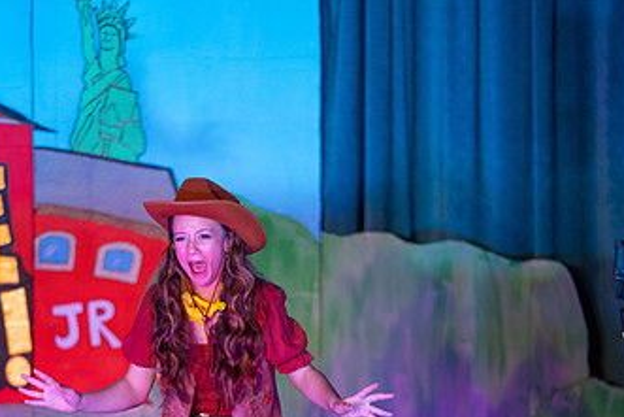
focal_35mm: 350
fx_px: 6069
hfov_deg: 5.9
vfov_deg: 3.9
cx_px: 194
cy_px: 286
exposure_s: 1/200
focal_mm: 200
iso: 1100
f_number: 2.8
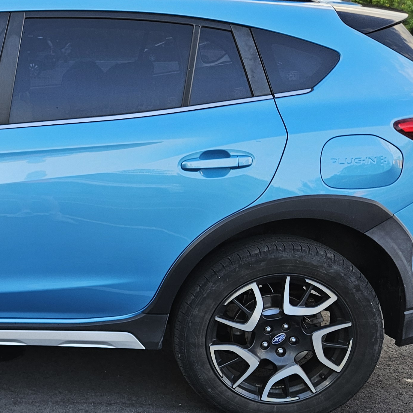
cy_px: 274
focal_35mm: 59
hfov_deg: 26.2
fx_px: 796
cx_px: -73
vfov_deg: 28.9
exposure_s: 1/120
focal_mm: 5.4
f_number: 1.8
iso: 40
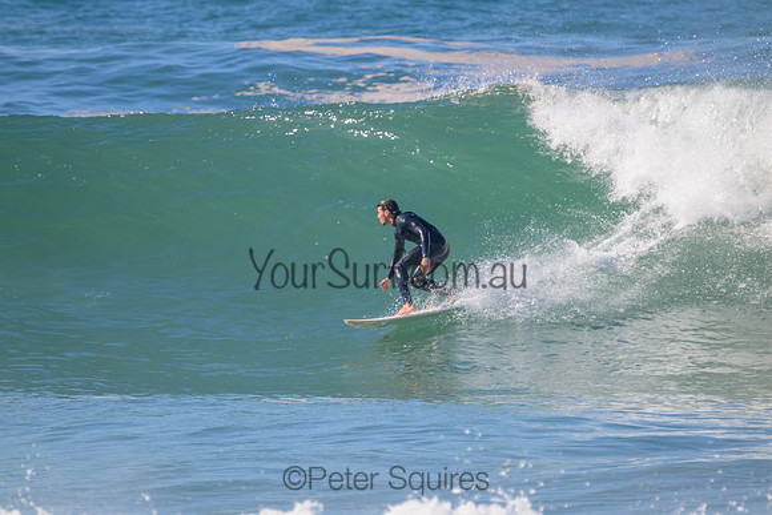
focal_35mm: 800
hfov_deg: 2.6
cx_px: 386
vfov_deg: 1.7
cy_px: 258
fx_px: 17159
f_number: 11
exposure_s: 1/2000
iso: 1600
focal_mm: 800
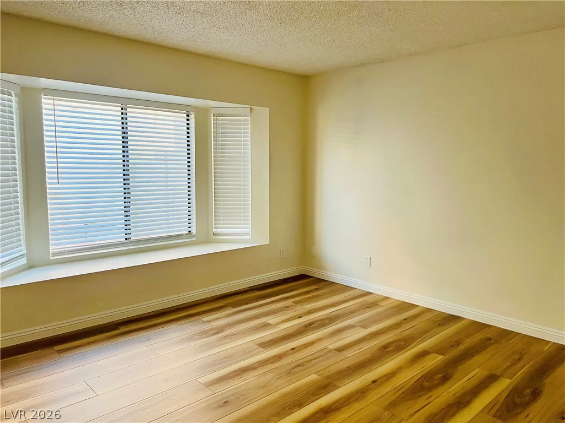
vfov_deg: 53.1
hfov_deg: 67.3
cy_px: 212
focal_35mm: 26
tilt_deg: -6.9
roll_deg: -1.0
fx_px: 424
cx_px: 282
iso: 125
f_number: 1.5
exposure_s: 1/90
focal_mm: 5.7
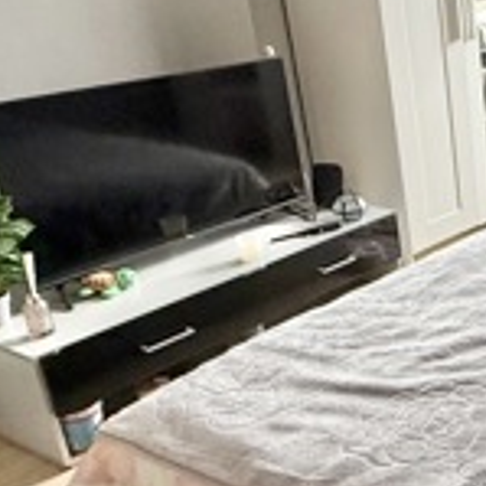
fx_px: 842
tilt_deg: -21.8
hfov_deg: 25.5
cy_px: 241
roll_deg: -0.9
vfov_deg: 32.2
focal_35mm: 53
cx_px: 701
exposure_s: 1/99
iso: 200
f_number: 2.2
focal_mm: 2.22
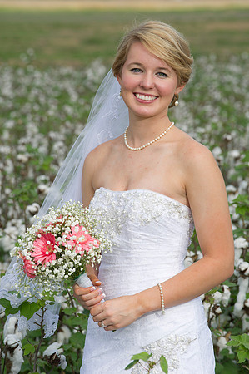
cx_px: 124
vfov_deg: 10.3
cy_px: 187
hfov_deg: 6.9
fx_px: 2080
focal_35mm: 200
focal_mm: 200
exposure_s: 1/200
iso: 160
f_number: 8
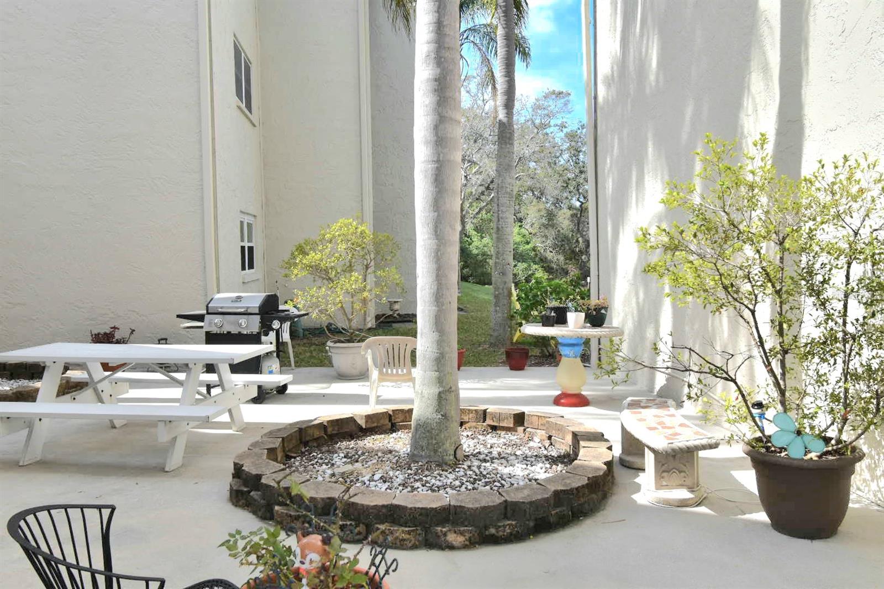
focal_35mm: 30
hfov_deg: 61.9
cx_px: 442
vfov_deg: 43.6
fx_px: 736
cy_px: 294
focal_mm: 20
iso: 200
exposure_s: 1/323
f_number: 9
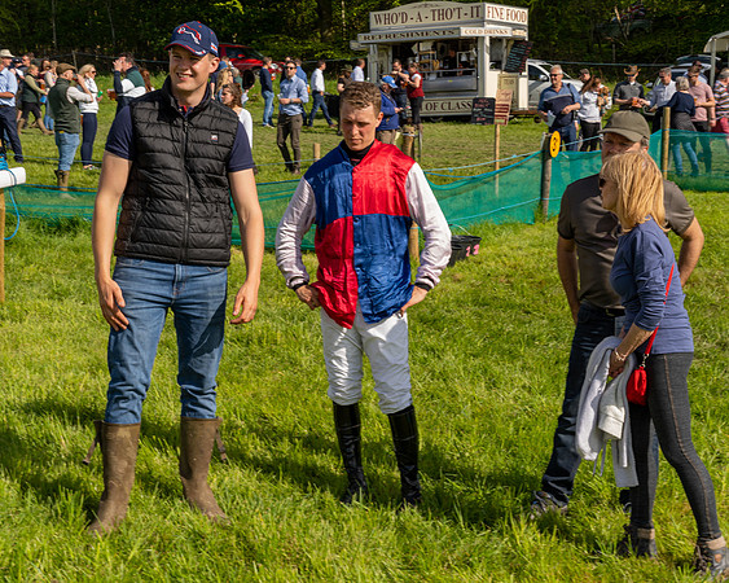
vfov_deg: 24.0
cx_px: 373
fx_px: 1373
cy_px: 280
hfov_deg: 29.7
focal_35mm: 64
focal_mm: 54
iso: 50
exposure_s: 1/100
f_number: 11
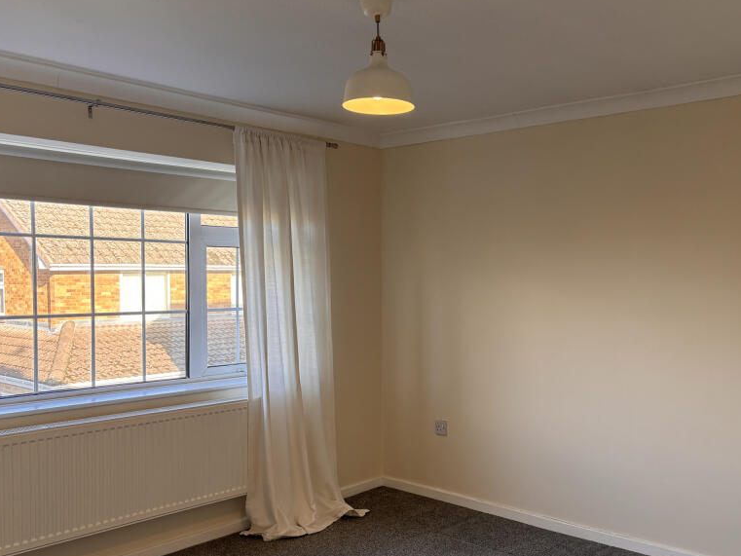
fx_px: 749
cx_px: 442
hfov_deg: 52.3
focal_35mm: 35
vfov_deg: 40.7
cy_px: 306
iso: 64
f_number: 1.6
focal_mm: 5.96
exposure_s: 1/151
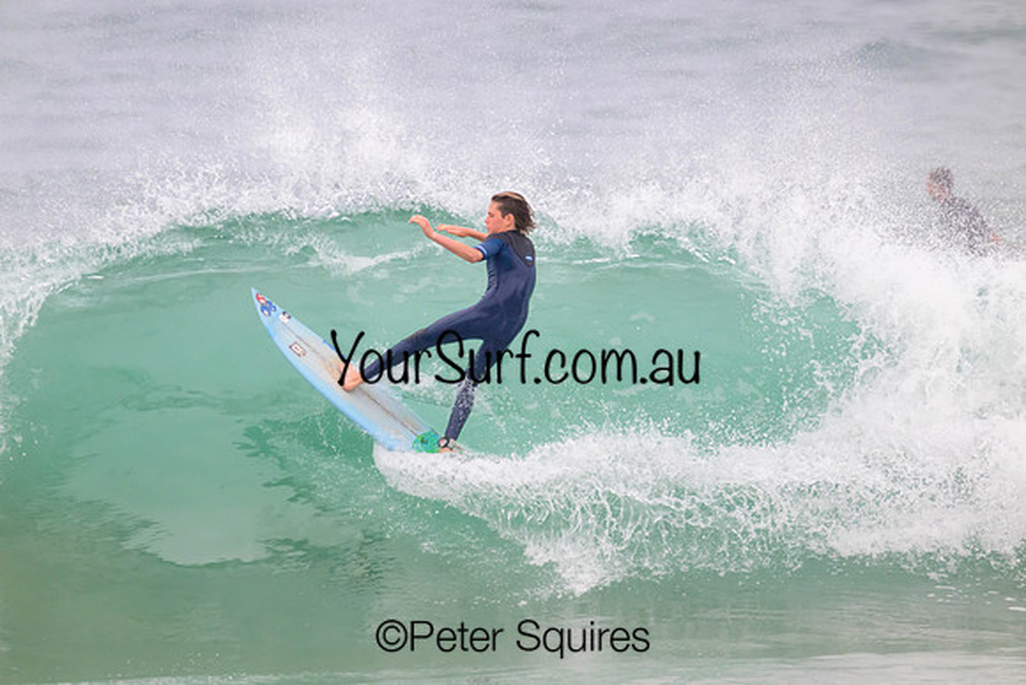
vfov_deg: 1.7
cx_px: 513
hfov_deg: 2.6
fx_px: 22804
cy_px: 342
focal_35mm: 800
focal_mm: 800
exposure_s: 1/2000
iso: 1800
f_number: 11
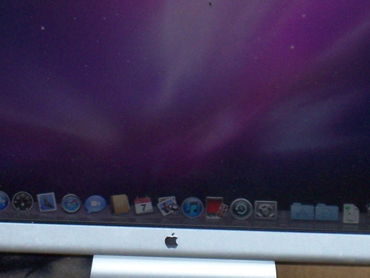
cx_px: 157
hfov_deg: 7.7
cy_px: 161
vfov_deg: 5.8
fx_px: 2747
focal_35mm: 257
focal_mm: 16.8
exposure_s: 1/90
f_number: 4.6
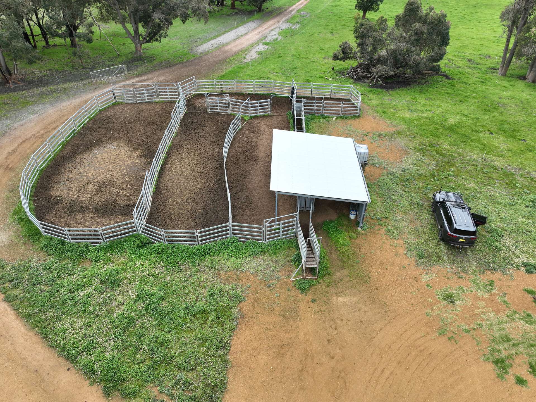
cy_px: 201
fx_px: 372
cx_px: 268
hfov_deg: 71.6
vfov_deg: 56.8
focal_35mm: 24
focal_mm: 12.29
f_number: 2.8
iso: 140
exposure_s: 1/640
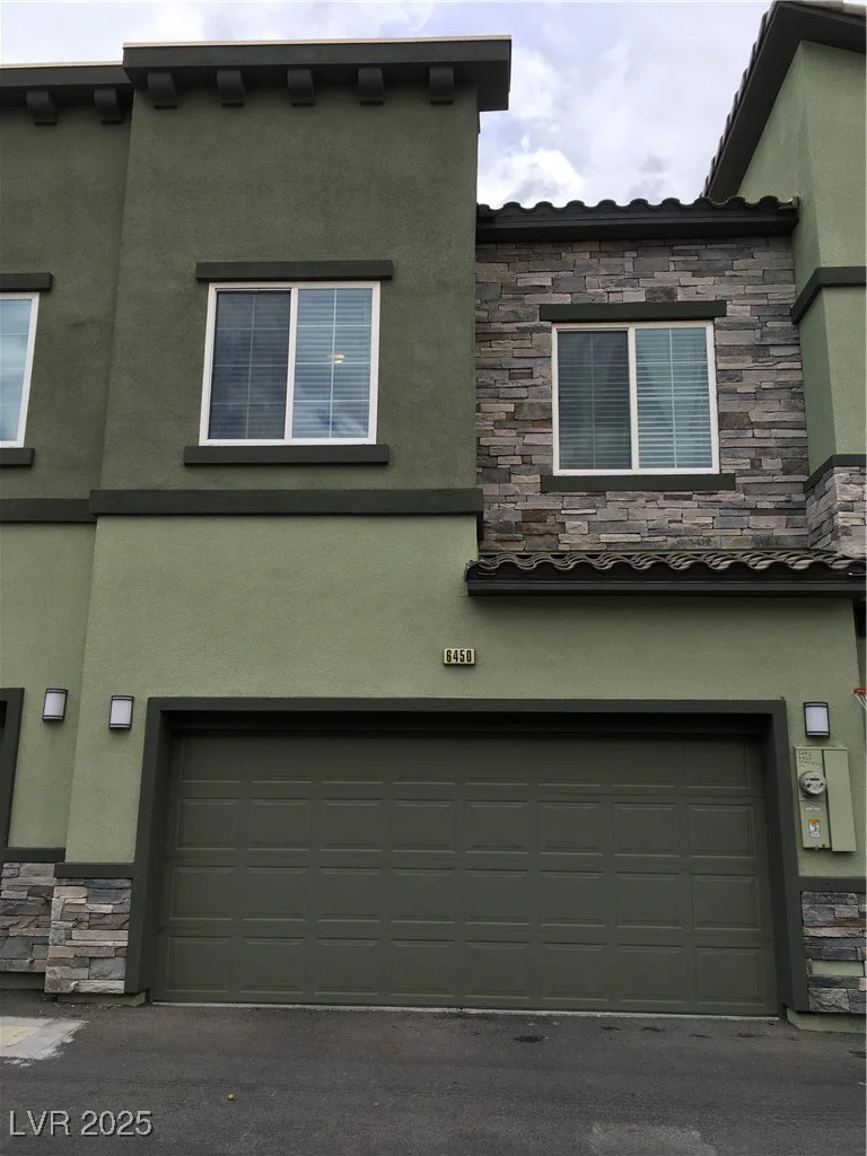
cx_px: 434
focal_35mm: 29
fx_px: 968
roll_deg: -0.3
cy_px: 578
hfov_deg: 48.2
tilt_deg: +13.6
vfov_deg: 61.7
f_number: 2.2
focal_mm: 4.15
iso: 25
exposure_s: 1/818
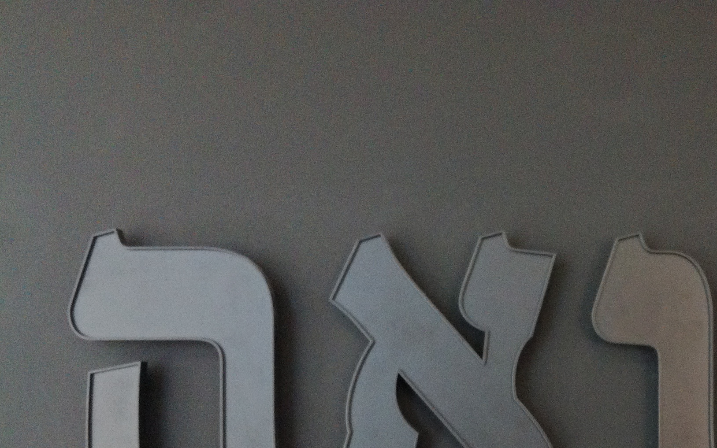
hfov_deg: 33.7
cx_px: 550
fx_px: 1153
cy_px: 425
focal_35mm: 59
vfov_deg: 21.4
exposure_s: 1/15
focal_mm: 3.85
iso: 400
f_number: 2.8
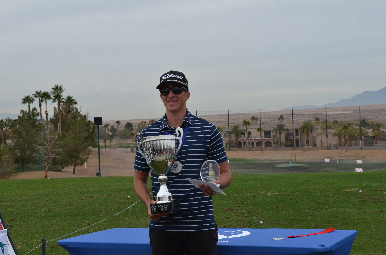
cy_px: 128
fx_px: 835
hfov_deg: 26.0
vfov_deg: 17.4
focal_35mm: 78
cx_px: 193
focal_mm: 52
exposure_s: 1/500
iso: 800
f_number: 11
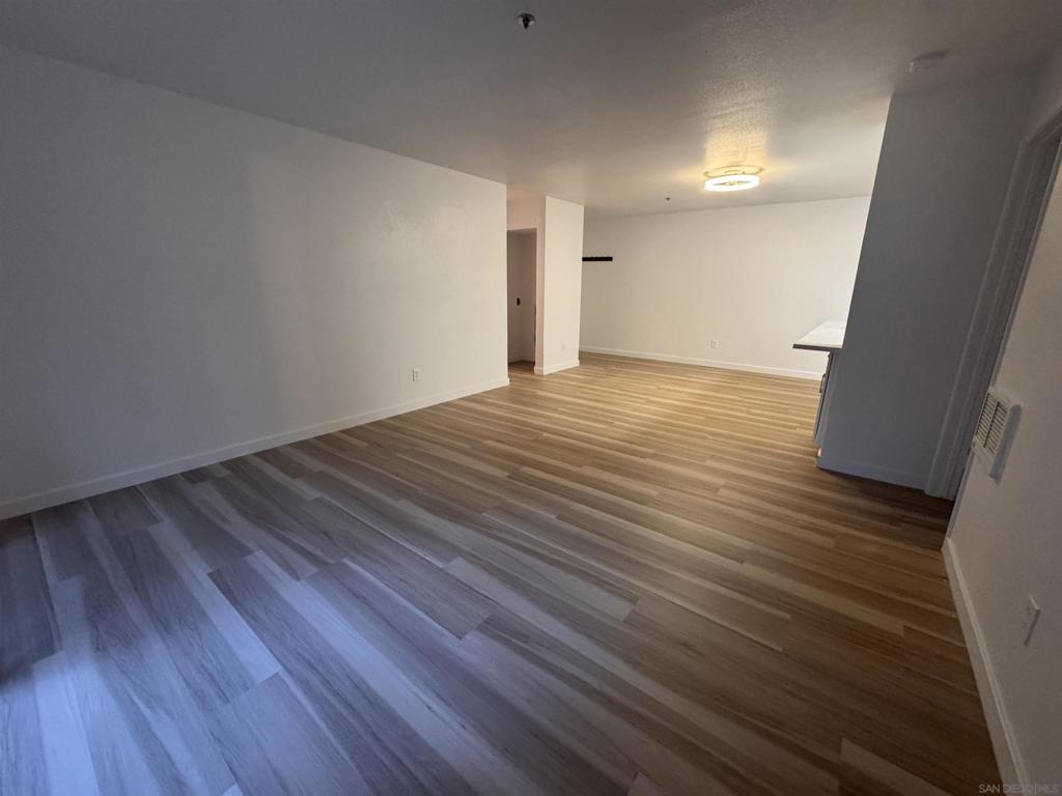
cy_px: 398
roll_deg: -1.3
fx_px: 430
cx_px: 531
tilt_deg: -15.4
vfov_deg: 85.7
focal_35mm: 14
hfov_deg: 102.1
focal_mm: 2.22
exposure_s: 1/60
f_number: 2.2
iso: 320
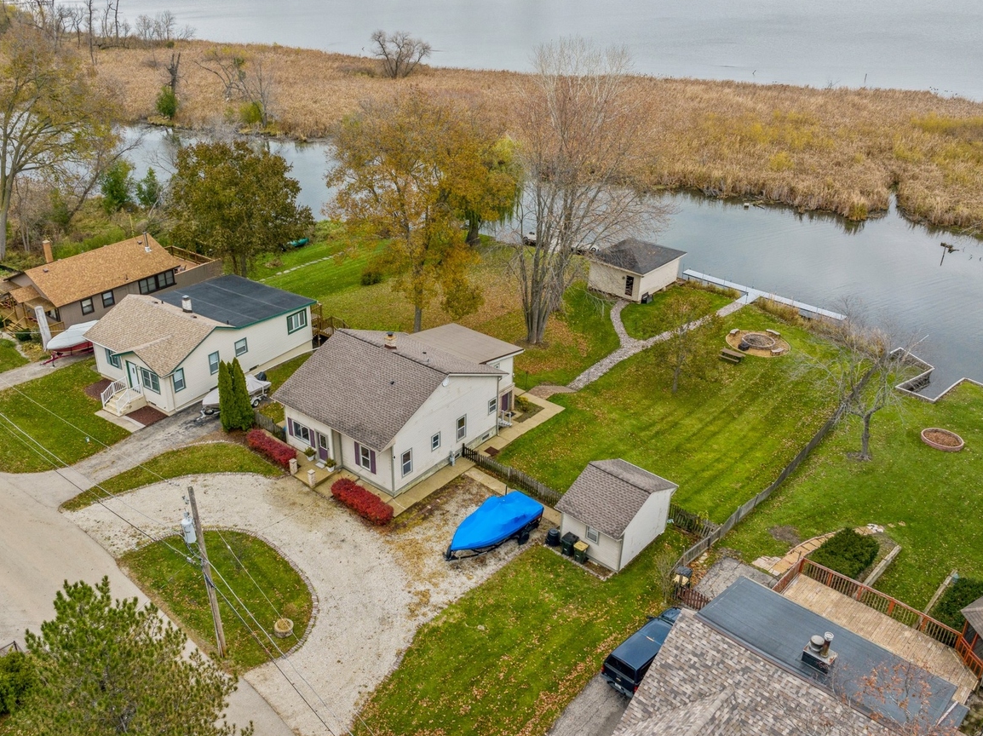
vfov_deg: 46.7
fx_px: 851
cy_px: 338
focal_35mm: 30
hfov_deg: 59.9
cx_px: 448
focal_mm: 12.29
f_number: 5.6
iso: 100
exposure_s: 1/60
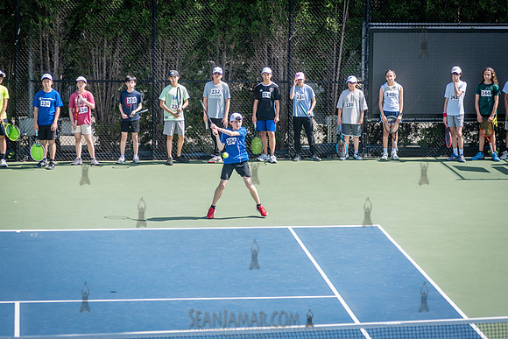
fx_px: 2221
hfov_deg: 13.0
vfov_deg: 8.7
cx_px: 254
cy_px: 170
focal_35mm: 157
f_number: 3.5
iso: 200
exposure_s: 1/1600
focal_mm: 155
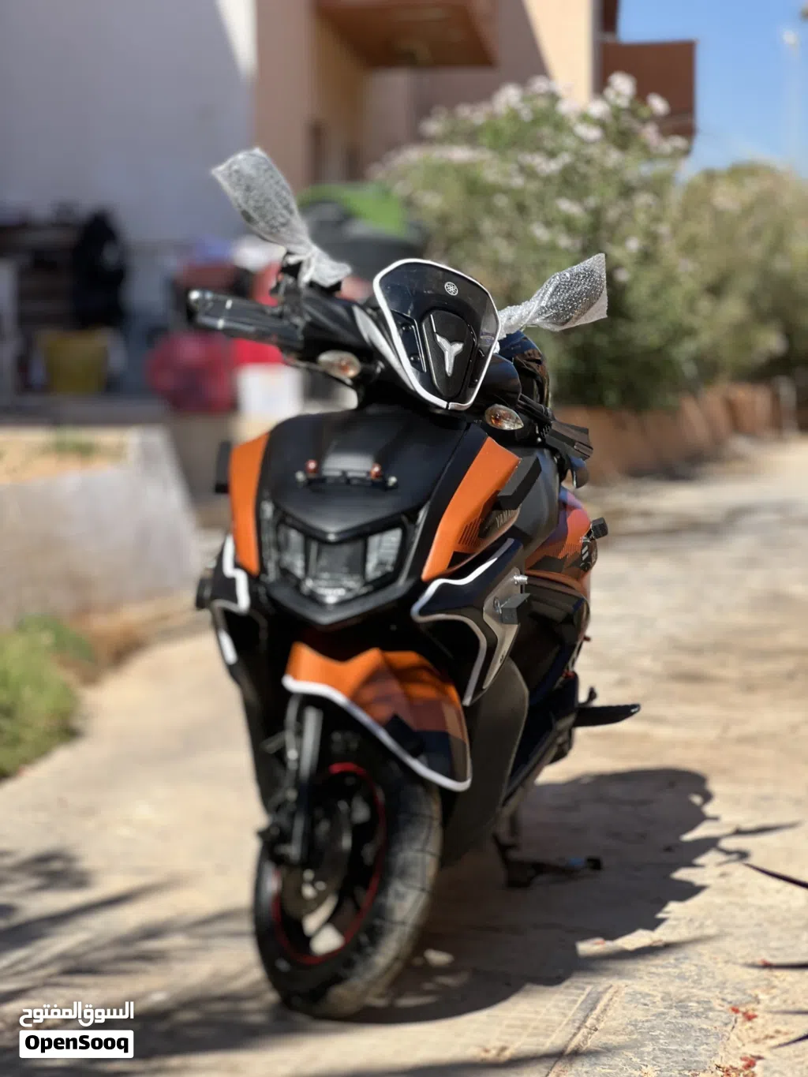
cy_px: 538
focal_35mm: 77
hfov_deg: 19.1
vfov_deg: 25.3
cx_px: 404
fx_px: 2396
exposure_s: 1/494
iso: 32
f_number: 2.8
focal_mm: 9
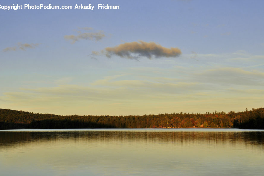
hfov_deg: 34.5
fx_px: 425
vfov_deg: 23.4
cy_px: 89
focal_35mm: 58
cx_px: 131
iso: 200
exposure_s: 1/400
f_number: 6.3
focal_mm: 38
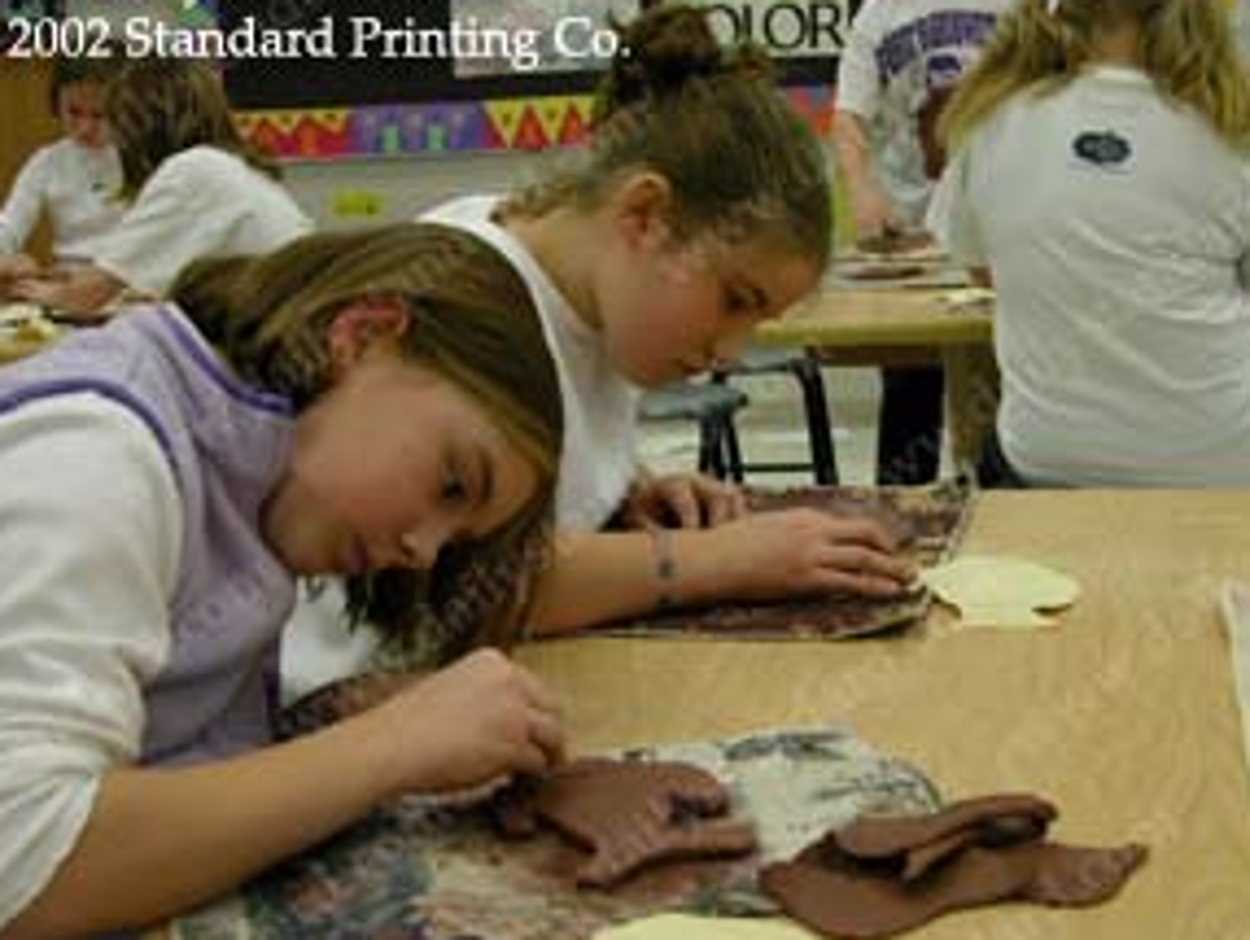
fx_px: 2168
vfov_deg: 24.4
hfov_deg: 32.2
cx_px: 642
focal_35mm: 60
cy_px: 514
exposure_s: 1/33.7
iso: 100
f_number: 3
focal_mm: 12.7
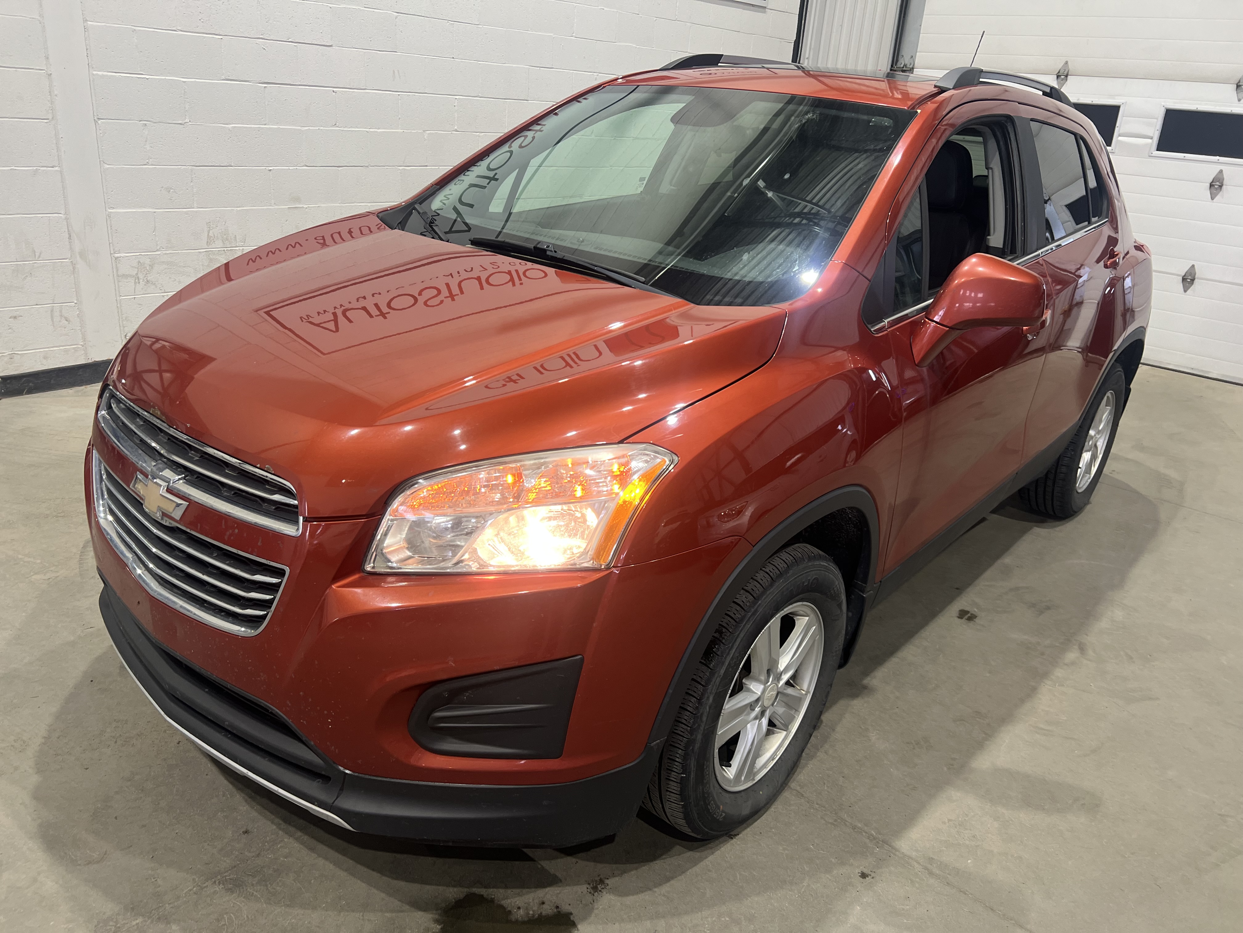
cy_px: 466
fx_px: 934
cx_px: 622
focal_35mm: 26
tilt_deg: -18.0
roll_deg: -5.5
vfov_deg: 53.1
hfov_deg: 67.3
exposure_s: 1/120
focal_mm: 5.7
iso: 125
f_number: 1.5
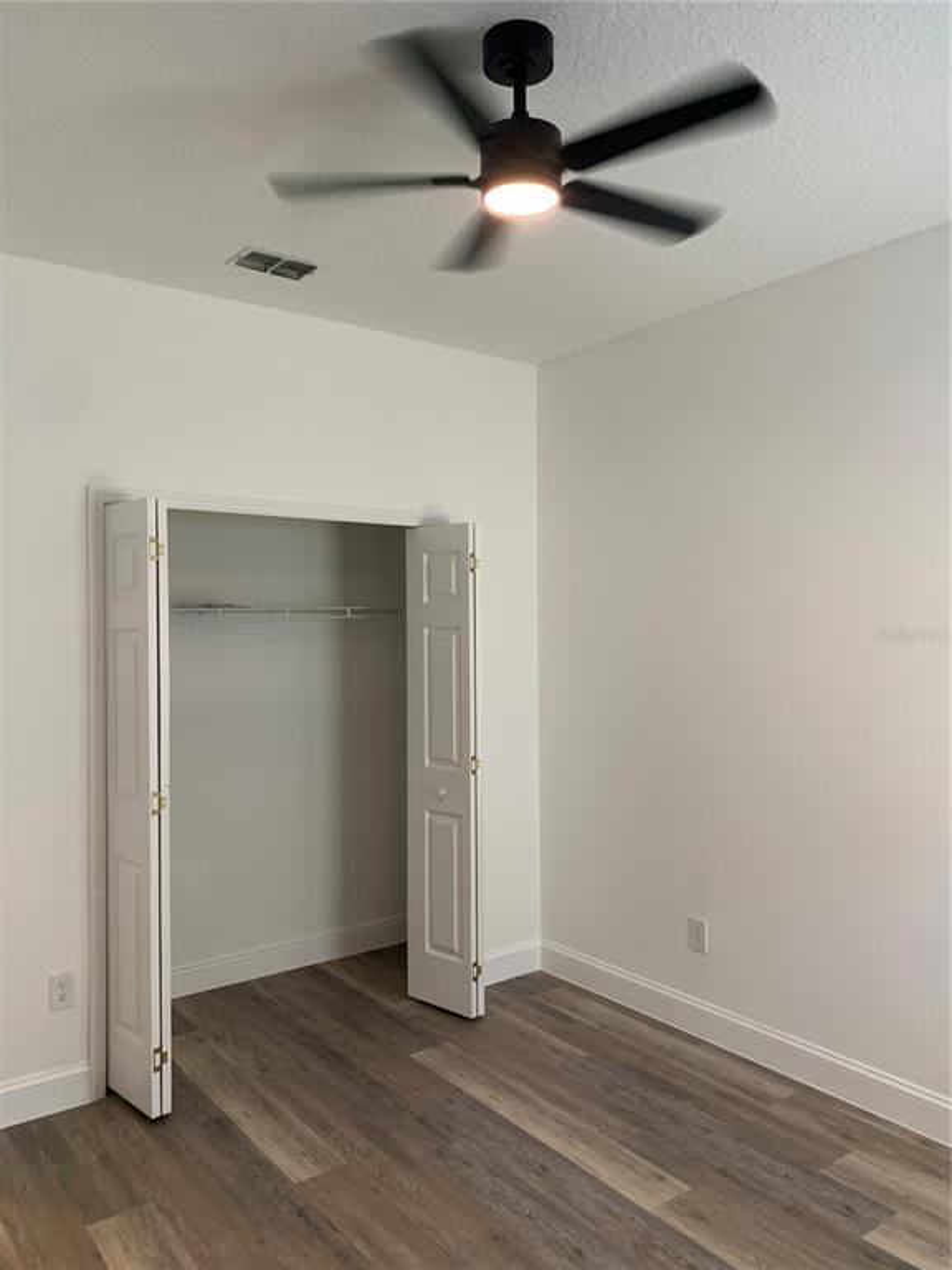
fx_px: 953
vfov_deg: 67.3
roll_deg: +0.8
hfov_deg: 53.1
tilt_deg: +1.2
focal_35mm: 26
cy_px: 635
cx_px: 476
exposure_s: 1/42
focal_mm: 4.25
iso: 80
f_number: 1.8
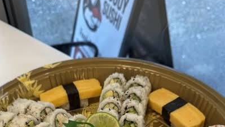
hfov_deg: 42.8
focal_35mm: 48
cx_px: 101
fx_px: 287
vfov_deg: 21.6
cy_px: 180
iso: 160
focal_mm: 6.76
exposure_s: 1/60
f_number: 1.78
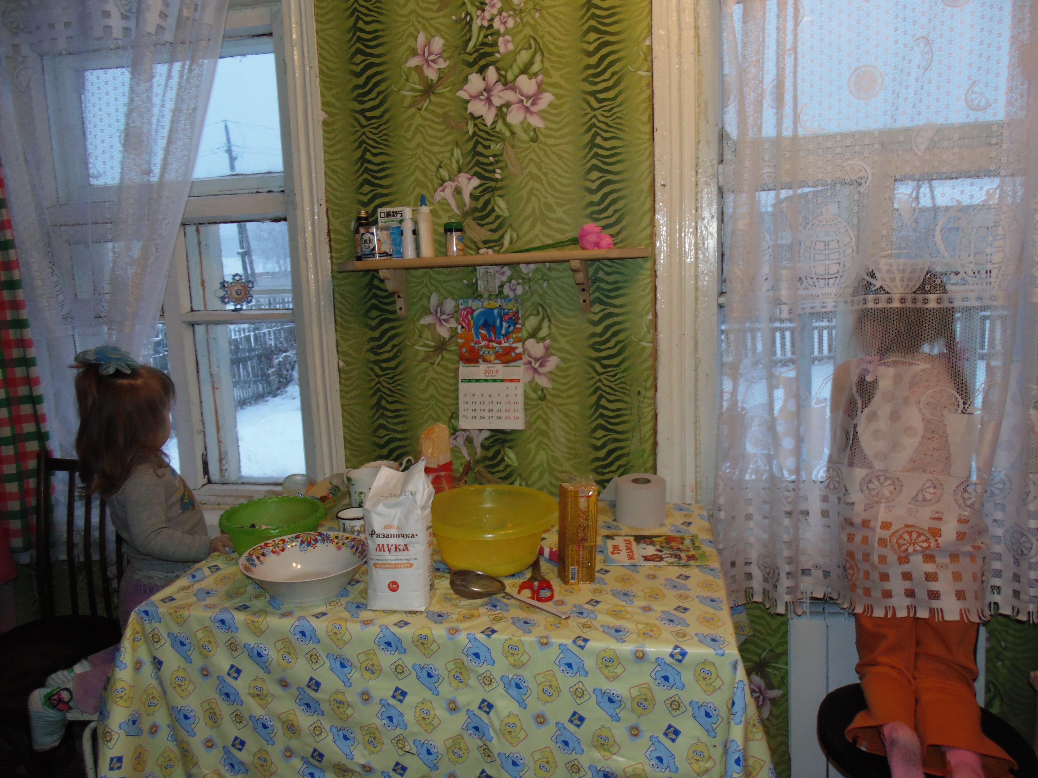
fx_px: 750
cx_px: 519
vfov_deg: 54.9
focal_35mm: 25
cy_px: 389
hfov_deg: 69.4
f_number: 3.1
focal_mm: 4.5
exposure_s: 1/30
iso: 200
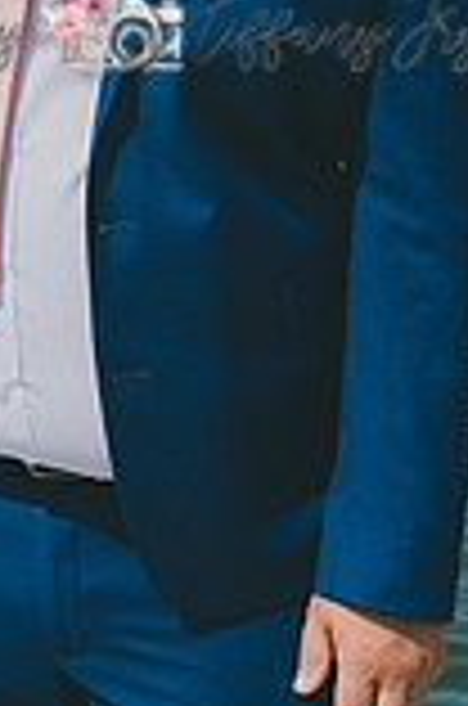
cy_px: 202
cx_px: -137
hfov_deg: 14.1
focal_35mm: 93
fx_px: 1821
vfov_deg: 21.8
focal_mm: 32.5
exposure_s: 1/320
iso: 100
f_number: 6.3
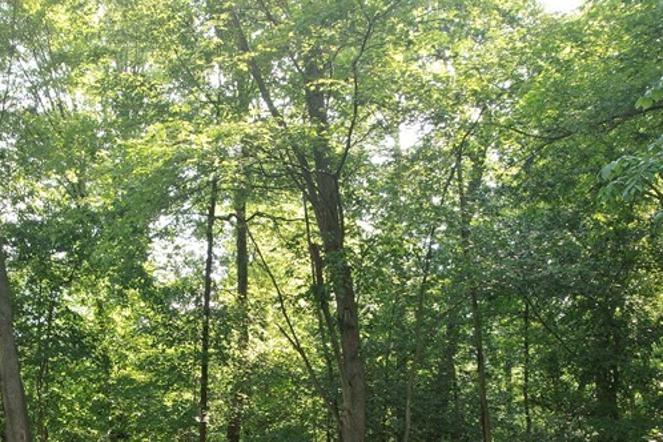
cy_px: 457
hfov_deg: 40.9
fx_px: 884
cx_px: 261
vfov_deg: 26.4
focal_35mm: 48
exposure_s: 1/80
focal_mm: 8.38
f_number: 2.8
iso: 130
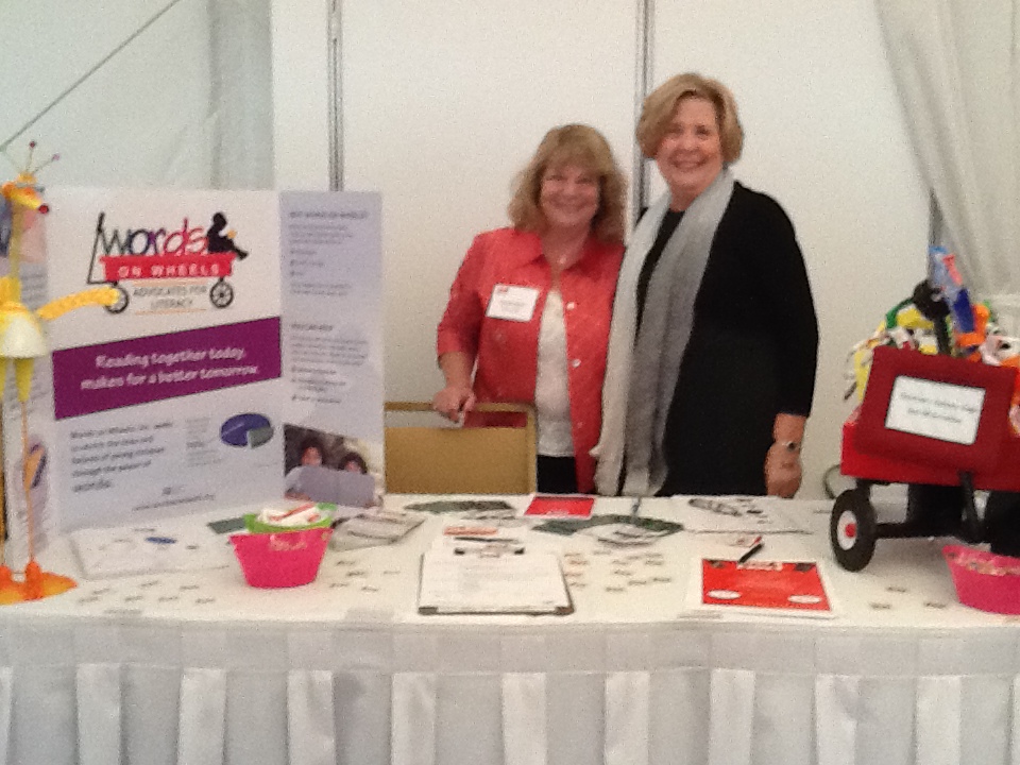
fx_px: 1297
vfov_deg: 32.9
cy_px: 382
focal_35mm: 44
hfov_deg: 42.9
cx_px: 510
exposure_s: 1/30
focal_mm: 2.03
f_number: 2.4
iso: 200
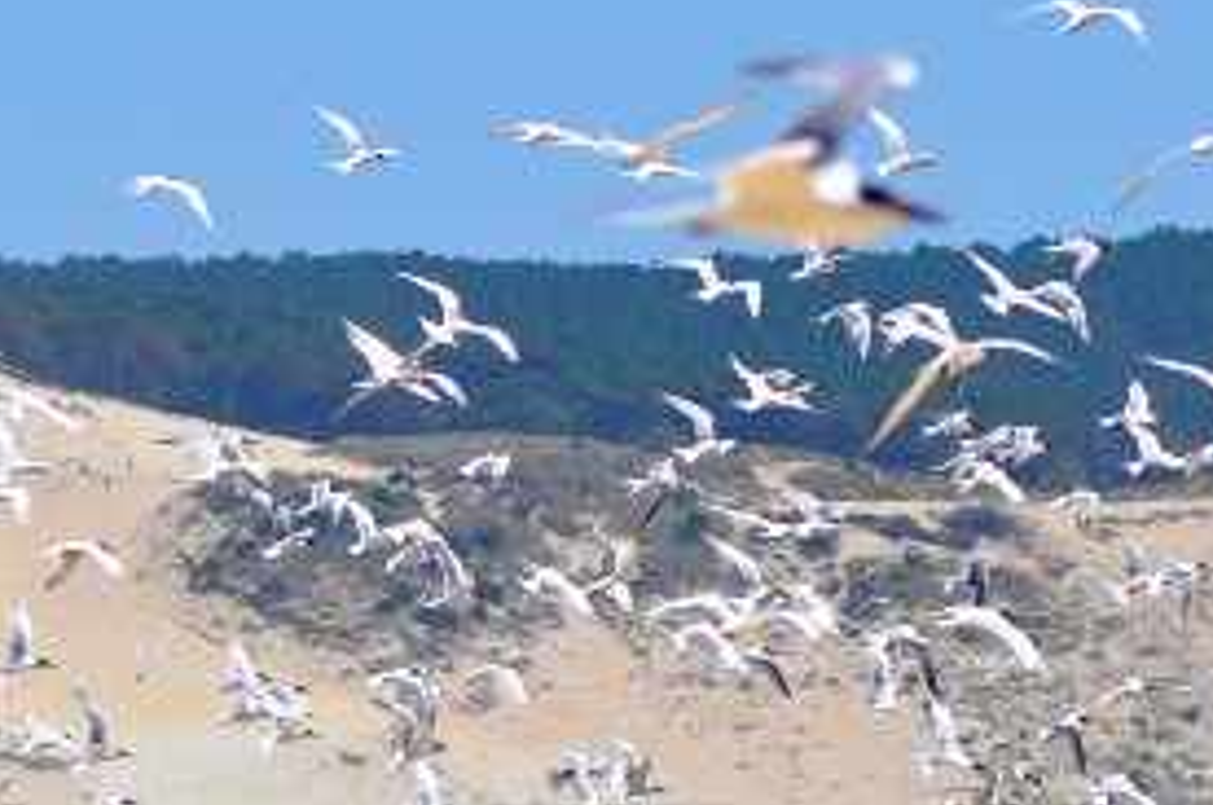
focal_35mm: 629
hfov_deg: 3.3
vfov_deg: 2.2
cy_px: 570
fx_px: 21172
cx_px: 699
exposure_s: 1/1250
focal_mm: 145
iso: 200
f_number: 7.1
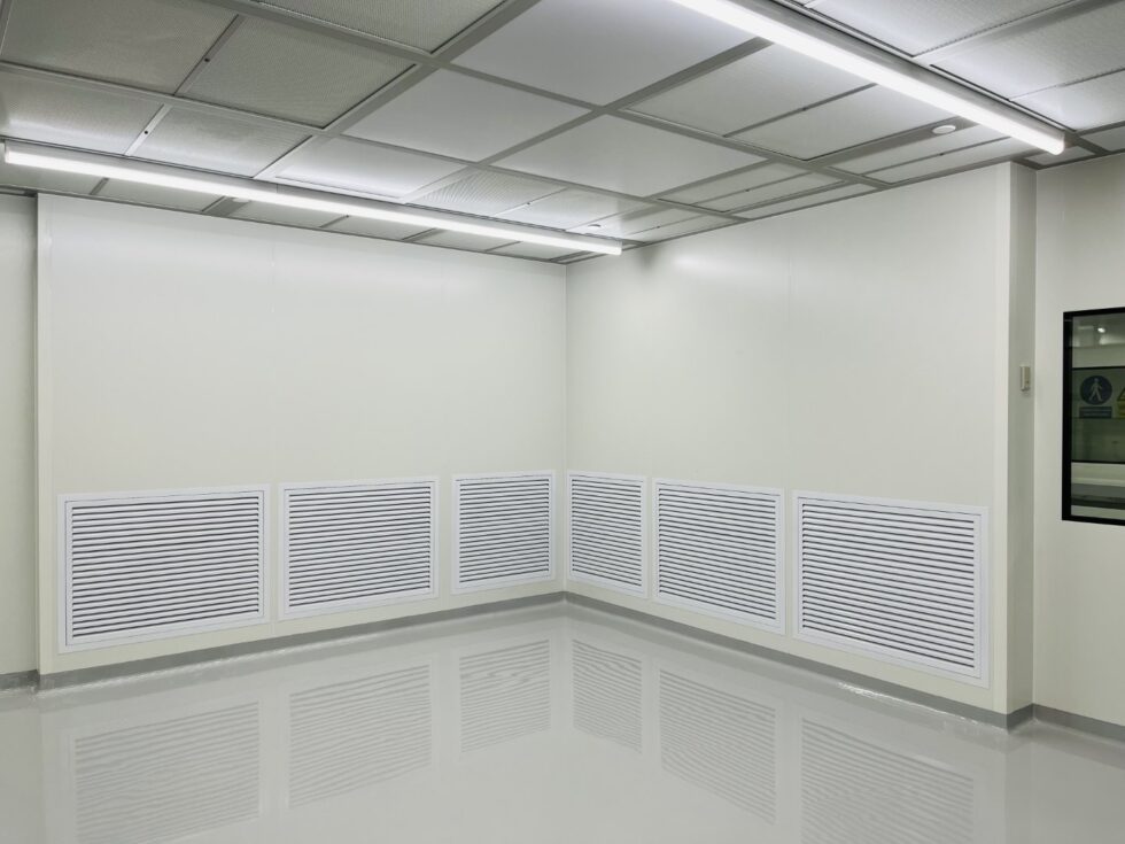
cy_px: 422
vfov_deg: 53.1
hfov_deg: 67.3
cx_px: 562
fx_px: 845
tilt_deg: -0.8
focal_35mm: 26
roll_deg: +0.4
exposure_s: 1/269
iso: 40
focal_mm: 5.1
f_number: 1.6
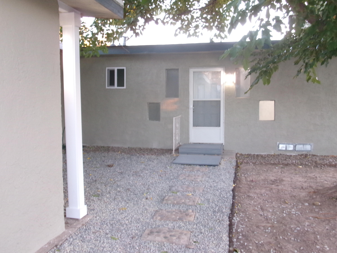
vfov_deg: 39.7
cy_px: 126
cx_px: 168
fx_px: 350
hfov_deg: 51.4
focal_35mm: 36
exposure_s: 1/18
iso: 400
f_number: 4.5
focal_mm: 6.4
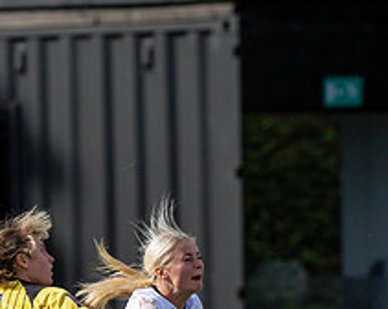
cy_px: 445
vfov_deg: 1.1
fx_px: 15405
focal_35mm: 1344
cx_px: -50
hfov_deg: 1.4
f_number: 4
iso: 200
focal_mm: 300
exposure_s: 1/2500
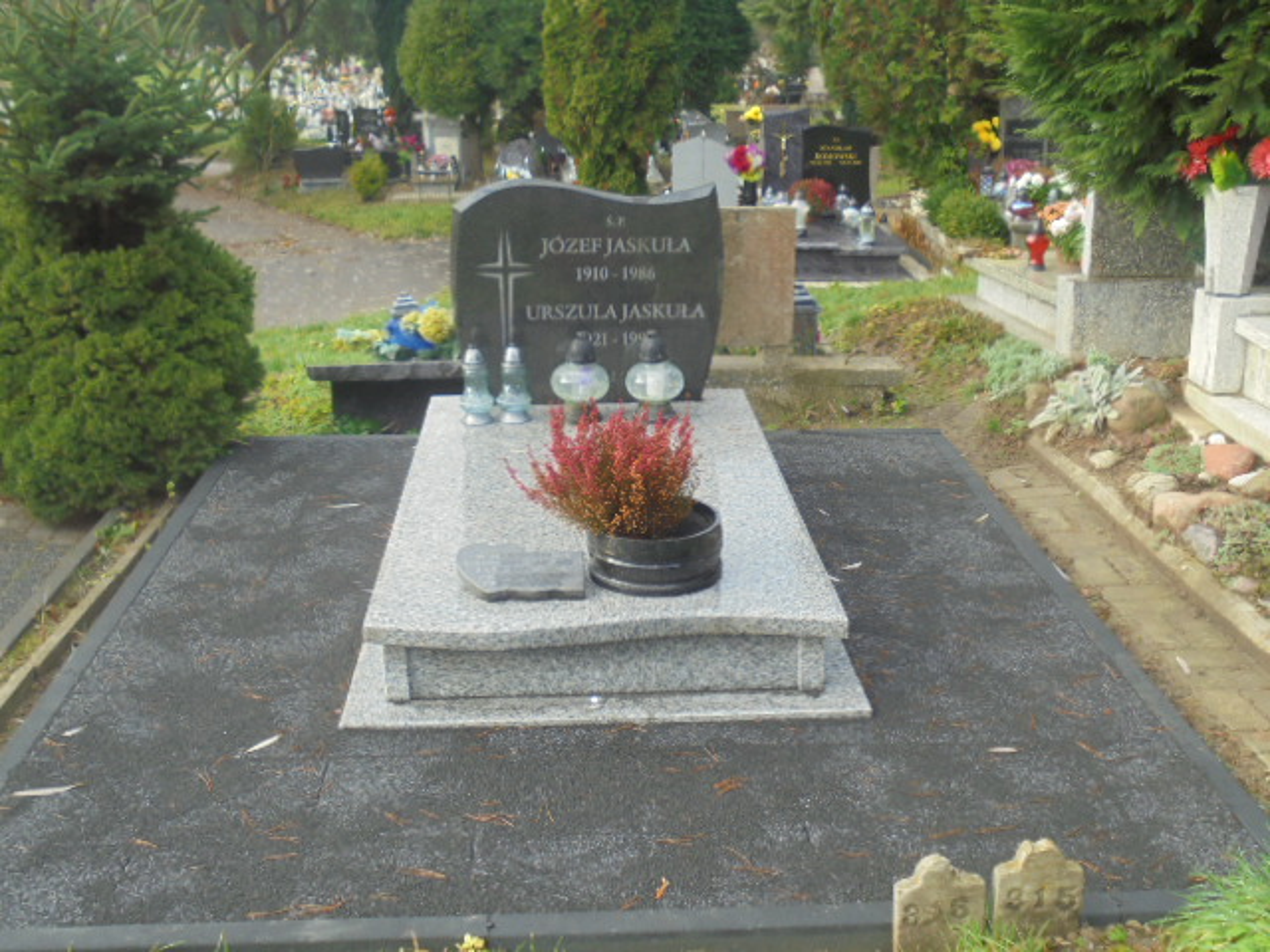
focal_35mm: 38
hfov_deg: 49.0
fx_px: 1394
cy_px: 476
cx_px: 635
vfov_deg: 37.7
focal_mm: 6.9
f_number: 4.2
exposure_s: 1/60
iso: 100
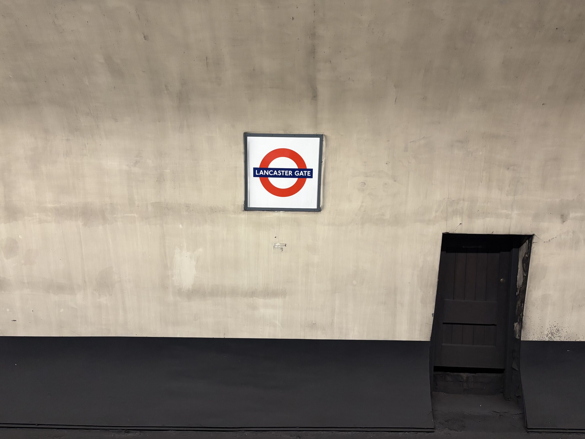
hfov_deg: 67.3
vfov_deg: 53.1
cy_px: 220
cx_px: 292
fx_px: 439
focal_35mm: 26
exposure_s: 1/50
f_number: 1.6
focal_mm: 5.96
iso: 320
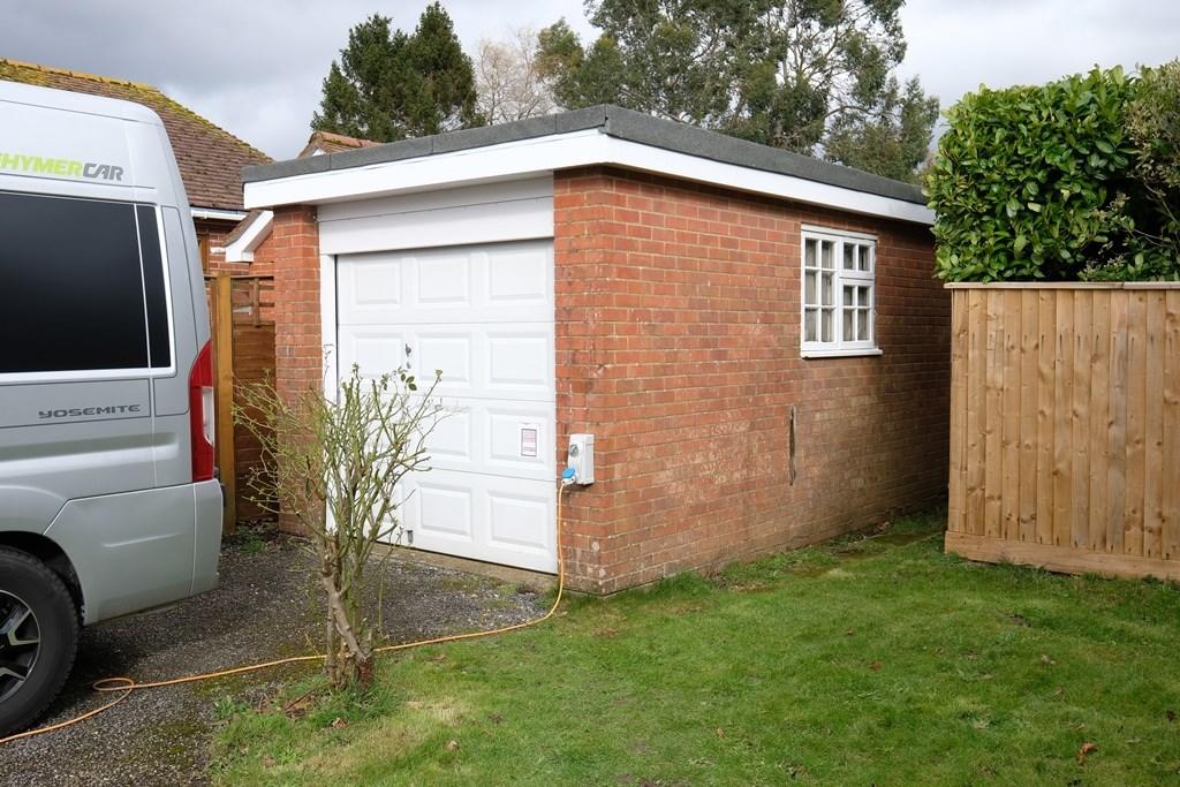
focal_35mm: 33
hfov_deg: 57.2
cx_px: 590
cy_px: 394
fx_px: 1082
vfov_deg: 40.0
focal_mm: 21.9
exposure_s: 1/250
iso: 200
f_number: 5.6
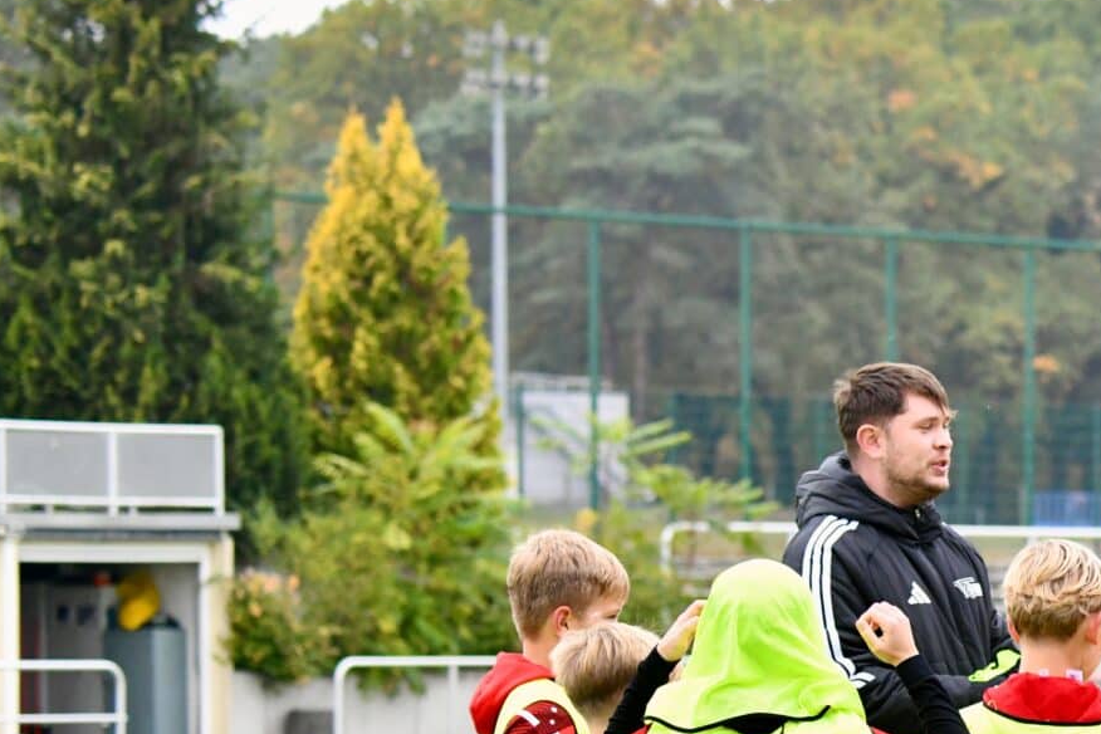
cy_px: 698
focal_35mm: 222
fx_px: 6789
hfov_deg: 9.2
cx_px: 1281
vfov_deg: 6.2
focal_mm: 95
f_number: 4.5
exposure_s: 1/1600
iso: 3200
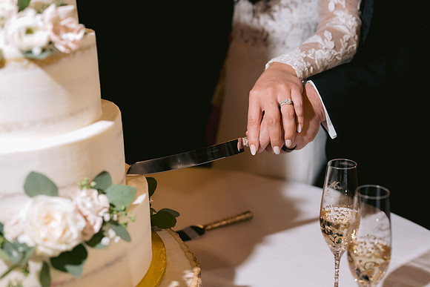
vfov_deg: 27.0
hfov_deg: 39.6
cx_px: 215
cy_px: 144
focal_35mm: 50
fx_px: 597
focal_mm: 50
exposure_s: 1/125
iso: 1250
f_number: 2.8
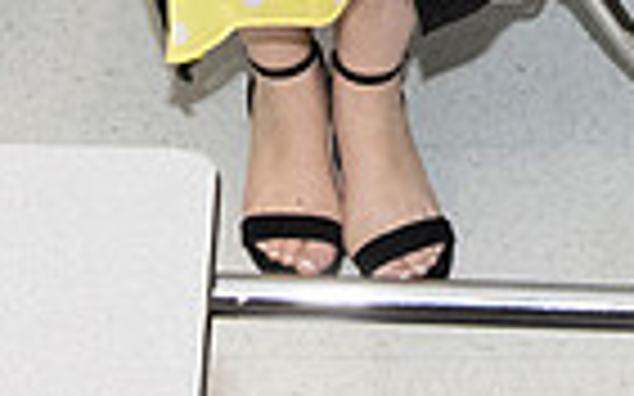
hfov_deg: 14.5
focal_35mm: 144
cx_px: 355
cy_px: -683
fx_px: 2487
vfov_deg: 8.1
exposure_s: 1/200
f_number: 8
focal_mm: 26
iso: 6400
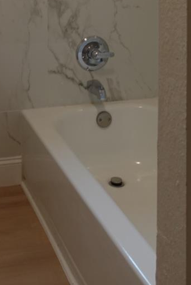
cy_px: -62
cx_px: 12
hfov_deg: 19.1
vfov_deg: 25.6
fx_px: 556
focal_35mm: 70
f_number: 2.8
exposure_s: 1/30
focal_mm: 9.4
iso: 125
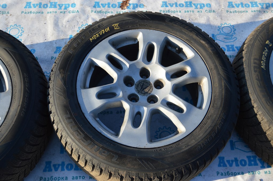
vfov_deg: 31.8
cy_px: 90
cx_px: 136
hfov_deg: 46.4
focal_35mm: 42
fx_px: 318
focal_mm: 28
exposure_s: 1/160
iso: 100
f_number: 6.3
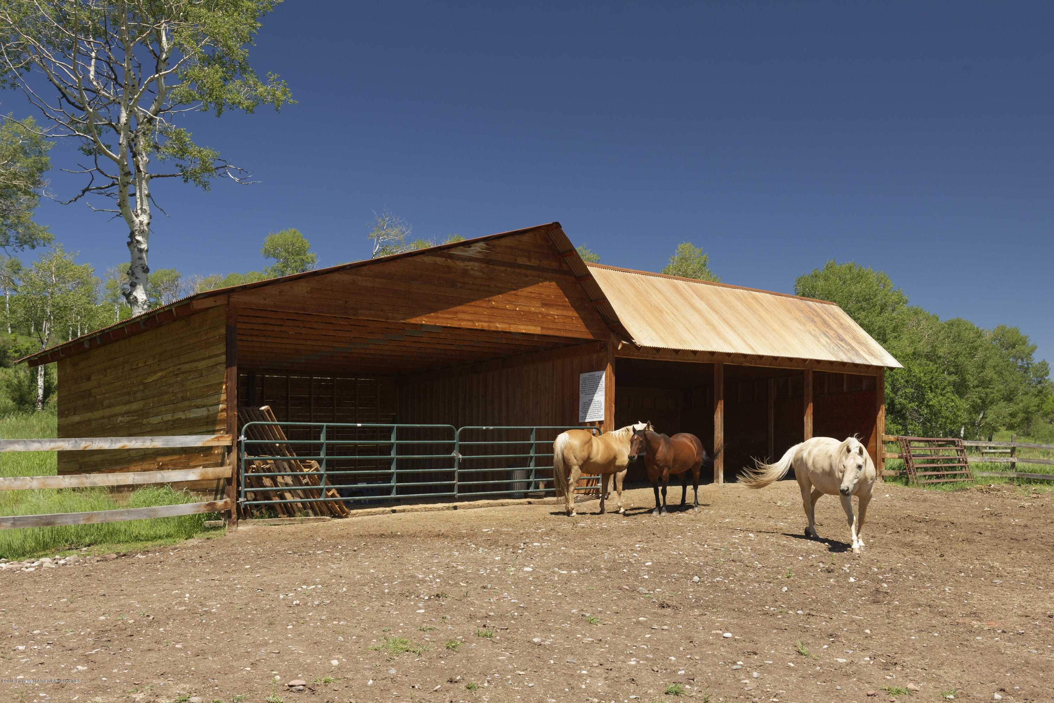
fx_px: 937
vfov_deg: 41.1
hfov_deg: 58.7
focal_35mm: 32
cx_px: 527
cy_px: 352
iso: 320
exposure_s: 1/320
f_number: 7.1
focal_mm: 32
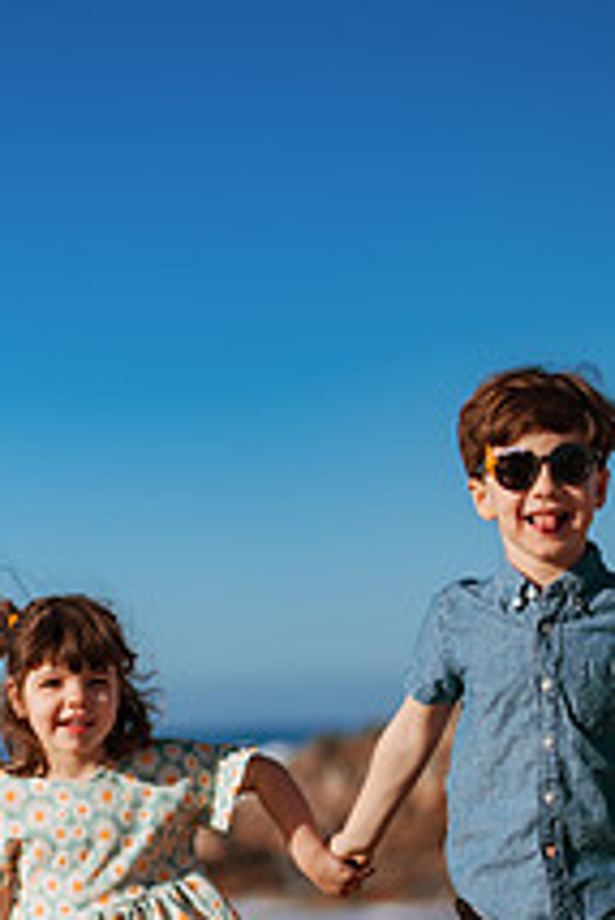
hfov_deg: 11.2
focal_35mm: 122
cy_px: 800
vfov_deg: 16.6
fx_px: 3121
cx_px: 391
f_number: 2
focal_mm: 58
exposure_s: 1/8000
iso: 50
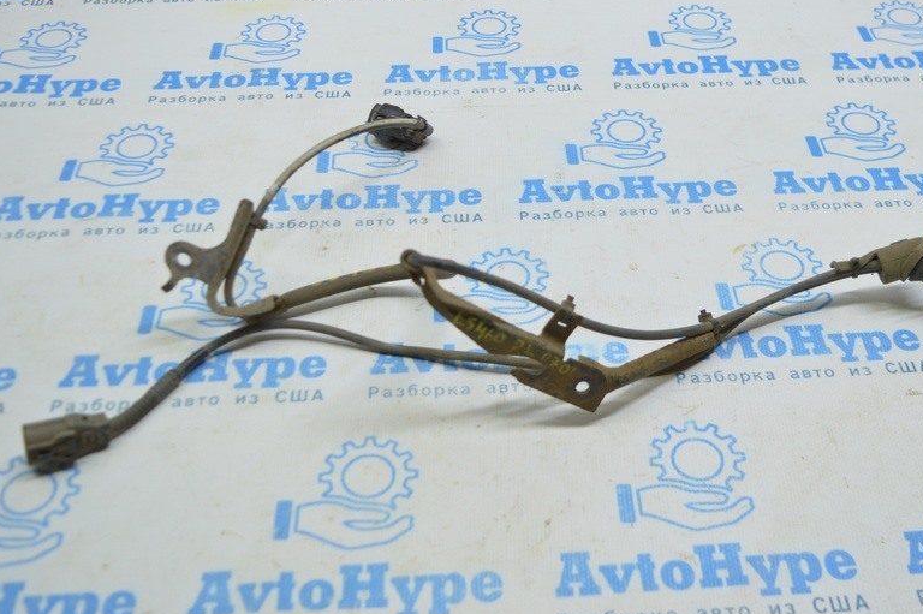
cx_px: 514
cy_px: 210
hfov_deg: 44.4
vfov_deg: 30.3
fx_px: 1127
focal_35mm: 44
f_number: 3.8
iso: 400
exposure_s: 1/80
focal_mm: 22
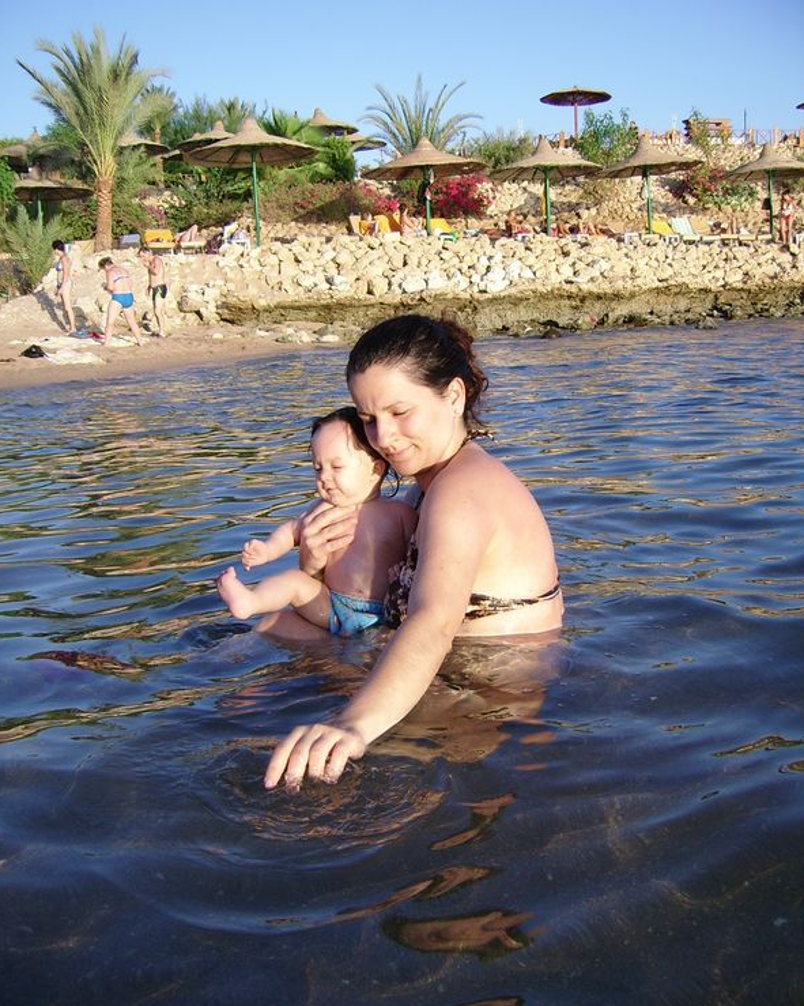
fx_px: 1101
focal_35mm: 37
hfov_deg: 40.1
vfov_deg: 49.1
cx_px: 403
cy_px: 478
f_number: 2.8
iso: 50
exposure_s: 1/545
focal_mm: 5.95
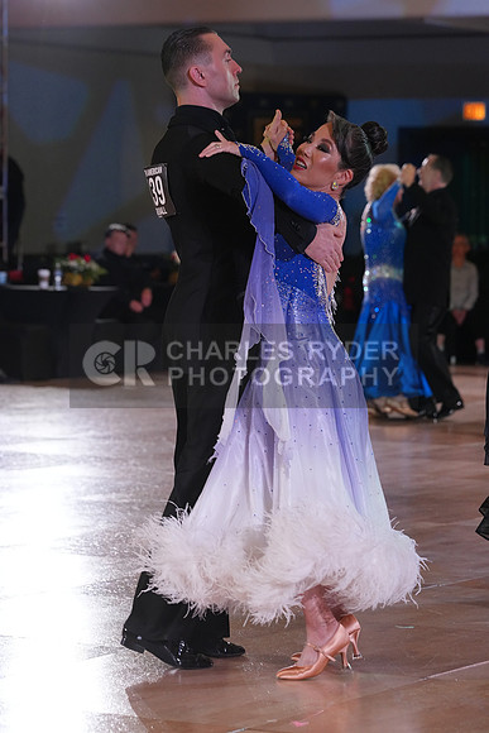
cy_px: 366
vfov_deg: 14.7
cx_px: 244
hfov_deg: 9.8
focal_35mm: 140
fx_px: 2851
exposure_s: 1/250
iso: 3200
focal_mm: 140
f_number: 5.6
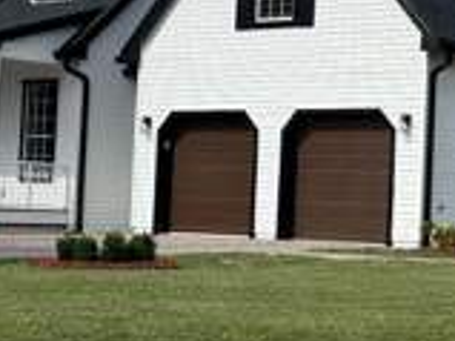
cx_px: 544
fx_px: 1589
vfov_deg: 12.2
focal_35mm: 121
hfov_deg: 15.7
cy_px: 163
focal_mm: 6.86
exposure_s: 1/6623
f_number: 1.78
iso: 80
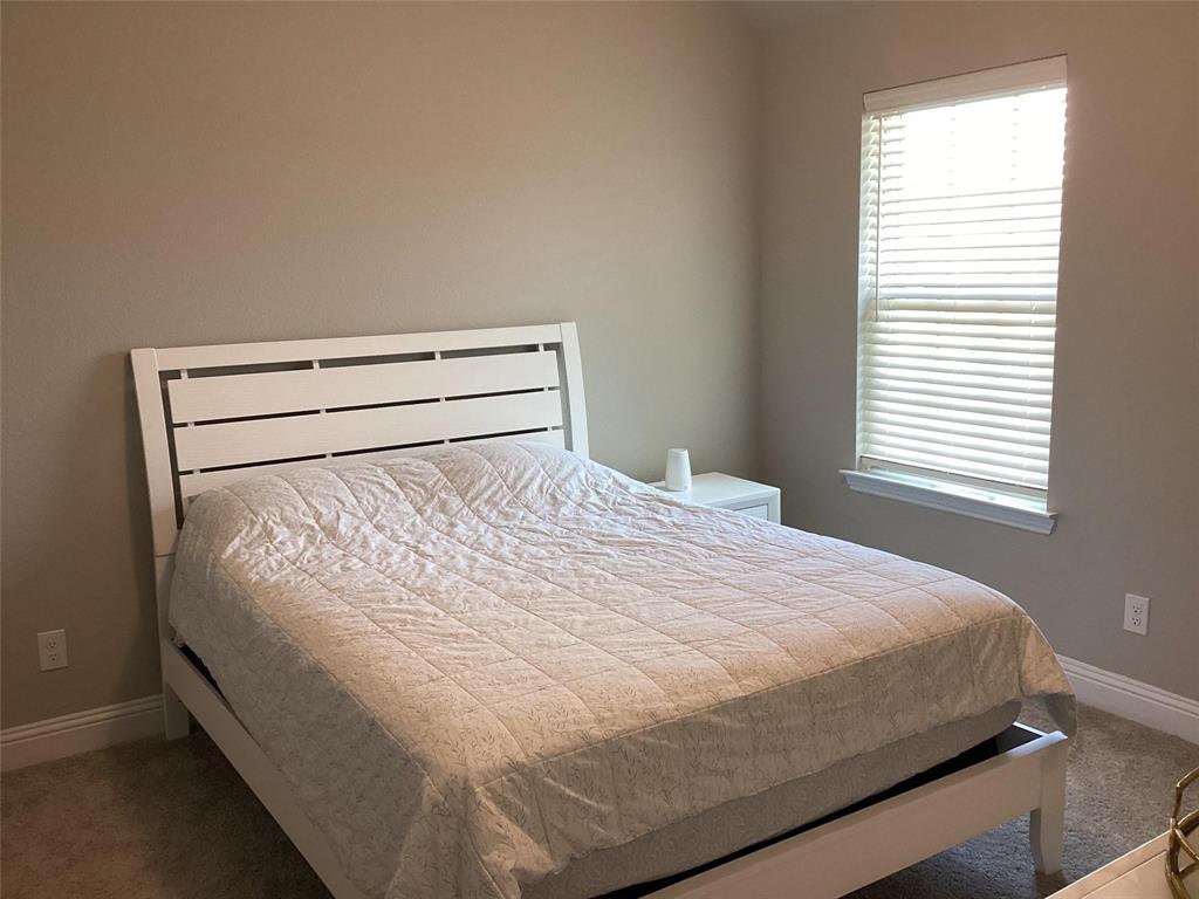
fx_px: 1074
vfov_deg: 45.4
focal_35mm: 31
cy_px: 450
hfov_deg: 58.4
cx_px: 600
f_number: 2.4
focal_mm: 3.3
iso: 125
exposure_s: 1/60
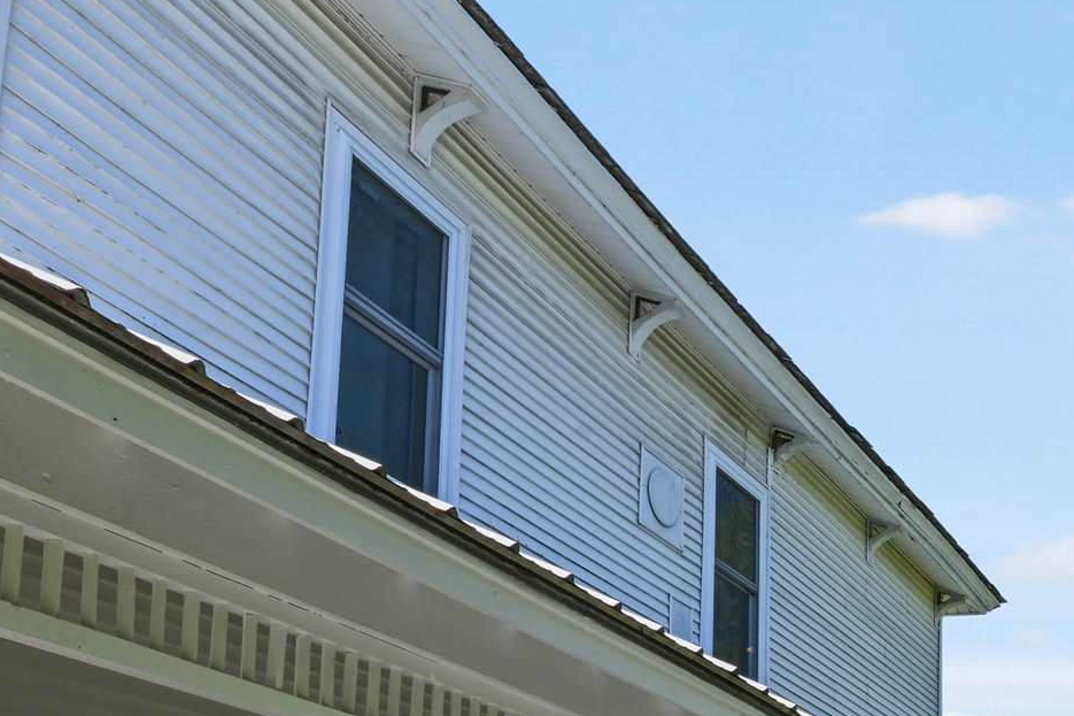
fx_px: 1372
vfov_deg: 26.2
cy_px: 850
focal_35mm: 46
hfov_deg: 37.2
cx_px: 1125
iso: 100
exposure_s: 1/25
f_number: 14
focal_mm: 14
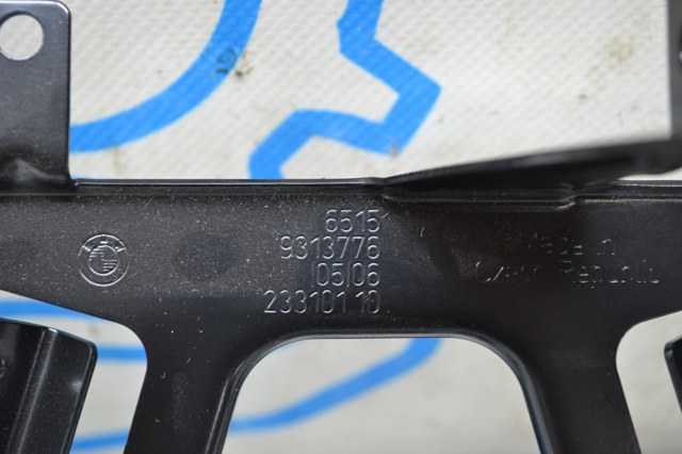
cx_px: 341
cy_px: 227
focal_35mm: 54
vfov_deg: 25.0
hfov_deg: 36.9
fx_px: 1022
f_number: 5
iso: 400
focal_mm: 36
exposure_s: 1/20
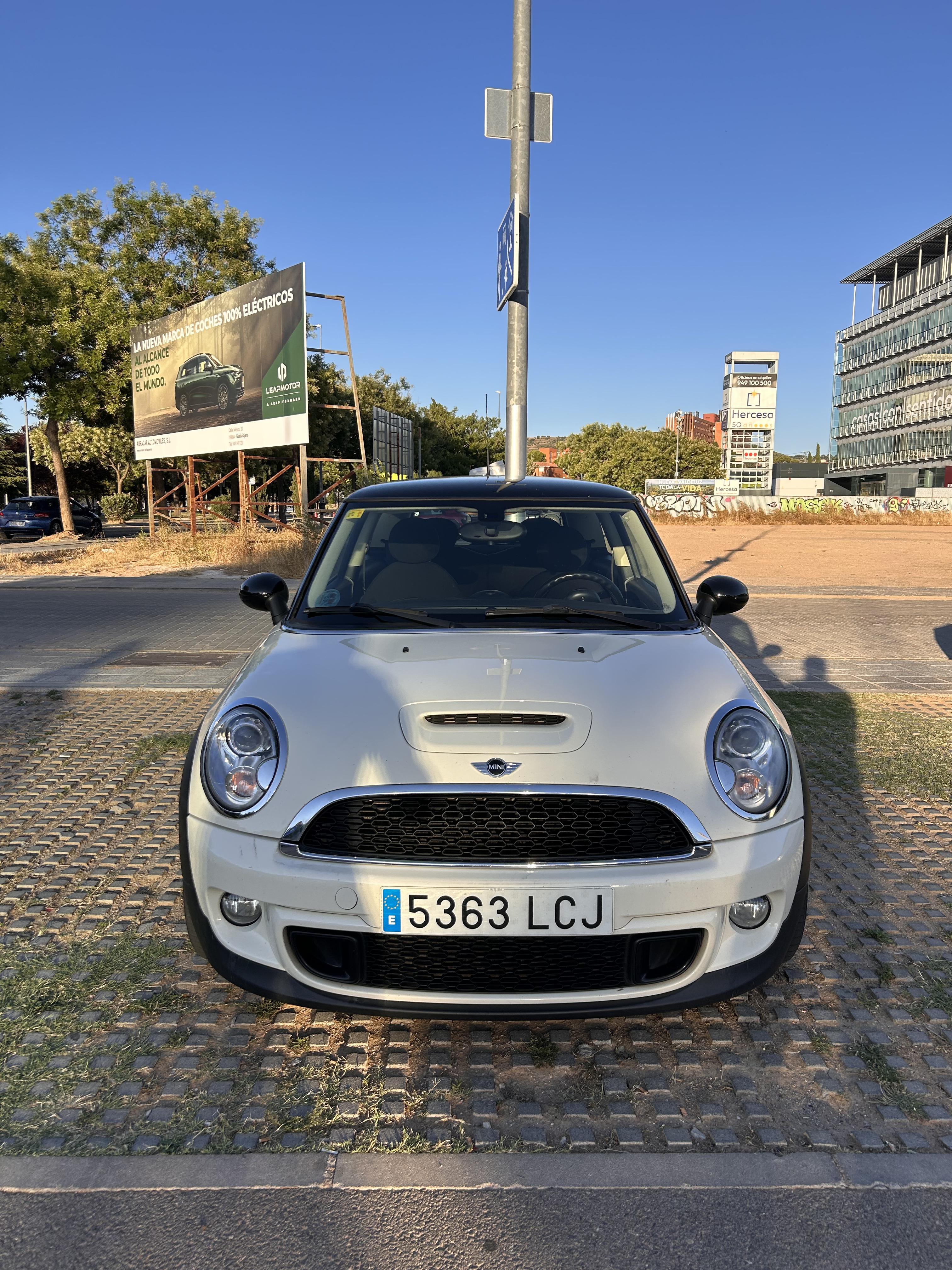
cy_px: 635
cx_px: 476
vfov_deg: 67.3
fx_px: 953
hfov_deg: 53.1
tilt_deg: -9.0
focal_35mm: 26
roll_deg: +1.4
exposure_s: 1/1575
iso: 50
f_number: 1.5
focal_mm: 5.7
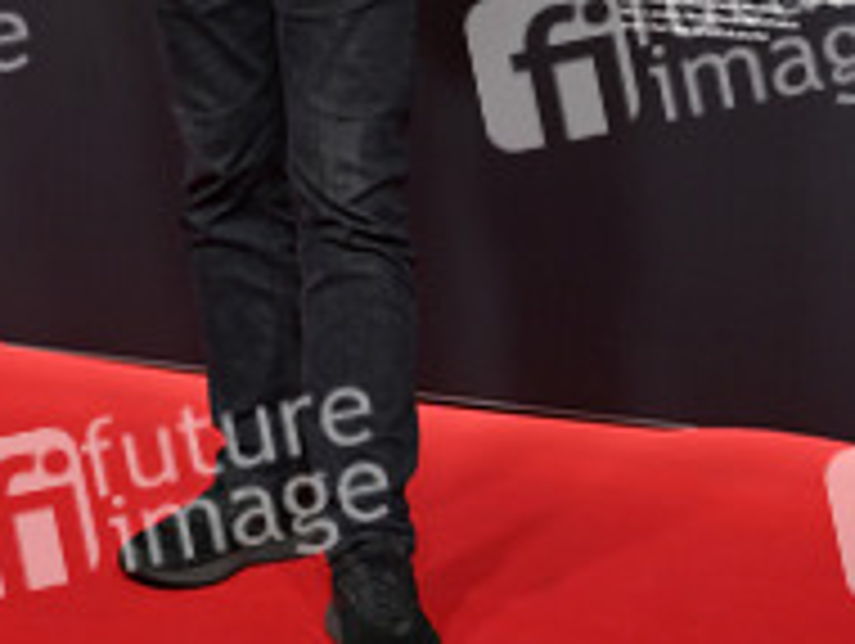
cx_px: 288
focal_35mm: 101
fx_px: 2498
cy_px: -180
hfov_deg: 19.4
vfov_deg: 14.1
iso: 800
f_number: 5
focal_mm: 50
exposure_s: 1/200
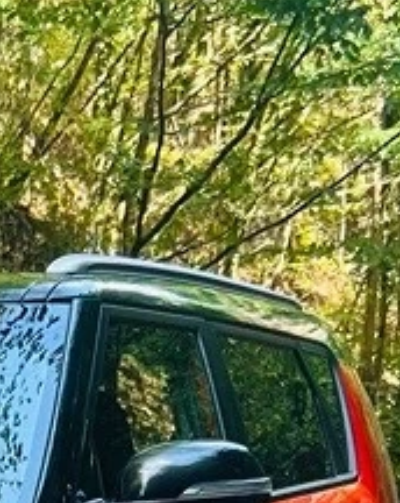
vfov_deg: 11.8
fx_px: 2330
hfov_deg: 9.3
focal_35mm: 157
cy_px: 720
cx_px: -351
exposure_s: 1/244
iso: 64
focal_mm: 5.7
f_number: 1.5
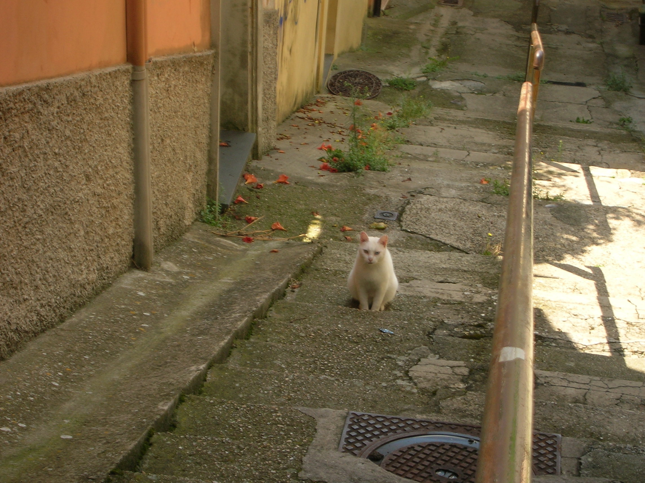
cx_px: 322
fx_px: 1899
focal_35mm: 102
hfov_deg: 19.3
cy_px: 242
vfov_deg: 14.5
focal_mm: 17.1
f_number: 4.9
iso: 50
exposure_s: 1/85.4
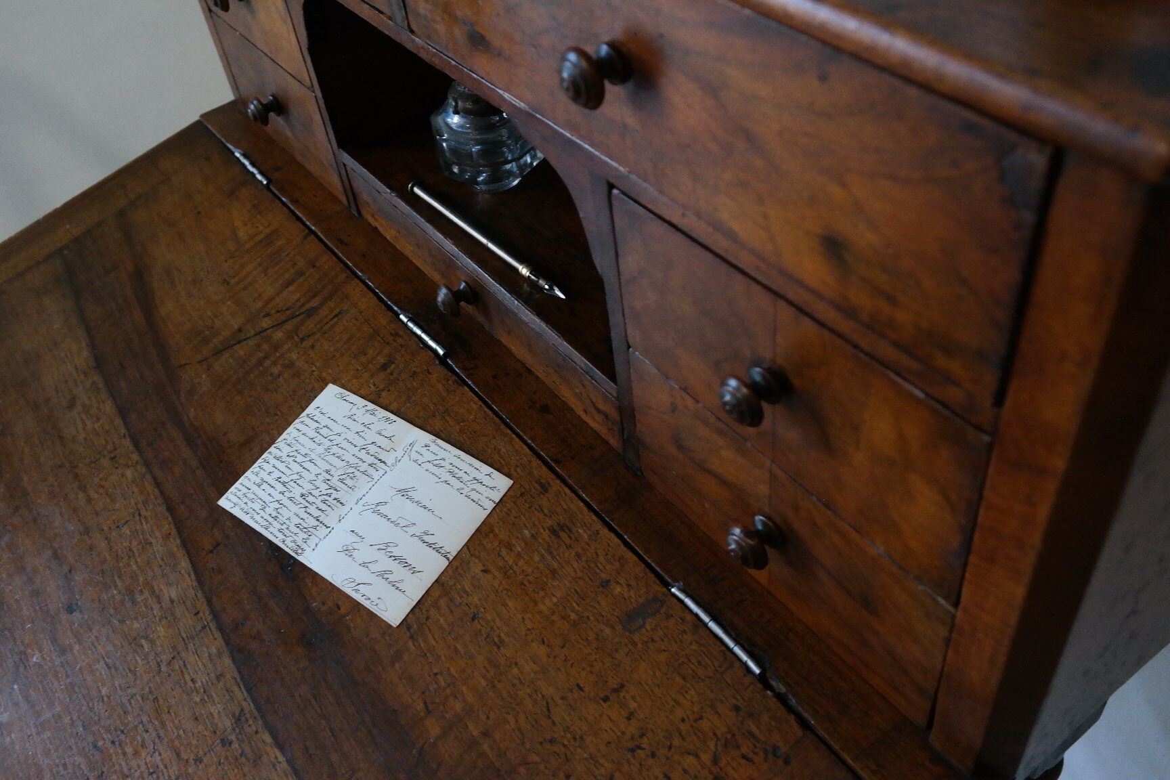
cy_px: 390
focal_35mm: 33
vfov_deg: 40.0
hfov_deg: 57.2
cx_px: 585
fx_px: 1072
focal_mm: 22
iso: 1600
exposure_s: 1/30
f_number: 5.6
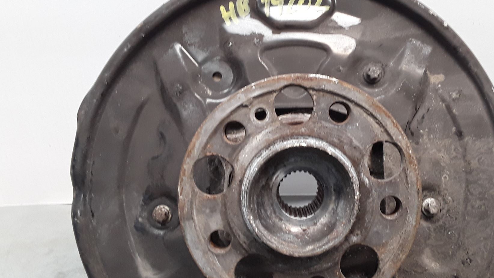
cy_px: 138
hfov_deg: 52.4
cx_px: 298
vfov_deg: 31.2
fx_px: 498
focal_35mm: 38
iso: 80
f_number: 1.9
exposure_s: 1/50
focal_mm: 2.91
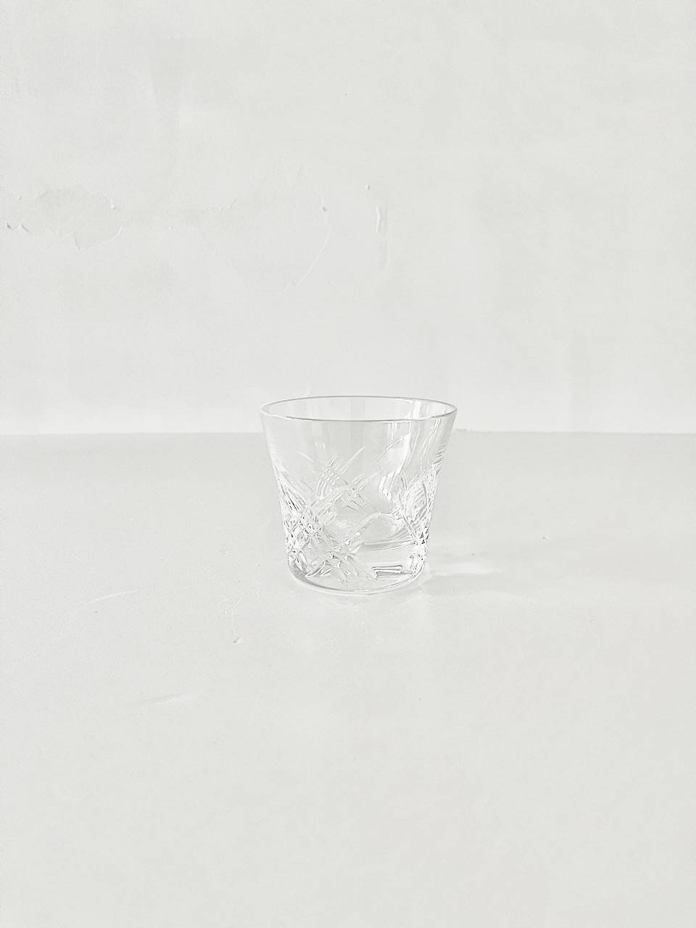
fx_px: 697
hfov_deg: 53.1
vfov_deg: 67.3
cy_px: 464
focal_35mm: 26
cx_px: 348
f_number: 1.6
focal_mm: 5.1
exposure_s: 1/78
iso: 125
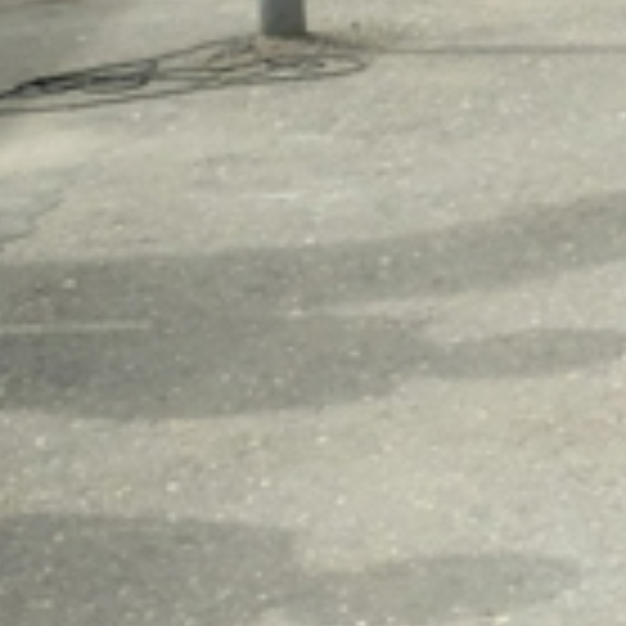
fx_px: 2905
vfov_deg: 11.7
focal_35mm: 142
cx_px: 1630
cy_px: -338
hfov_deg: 10.2
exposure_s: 1/8000
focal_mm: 20.5
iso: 10000
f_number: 6.4
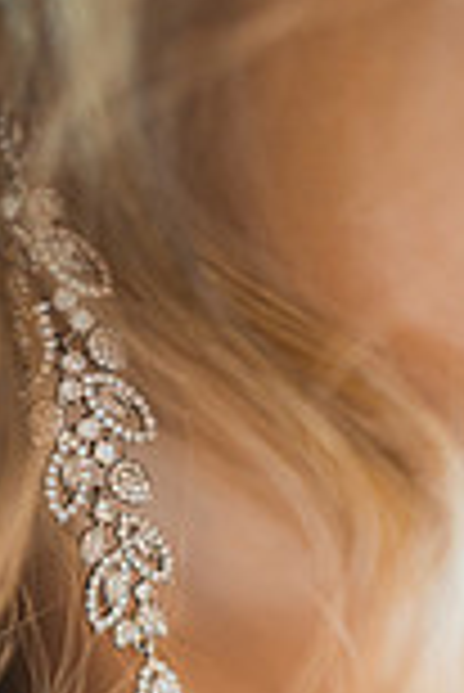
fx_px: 2816
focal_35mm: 146
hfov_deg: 9.4
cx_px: 329
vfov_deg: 13.4
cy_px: 950
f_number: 1.4
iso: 1250
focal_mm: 50
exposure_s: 1/500
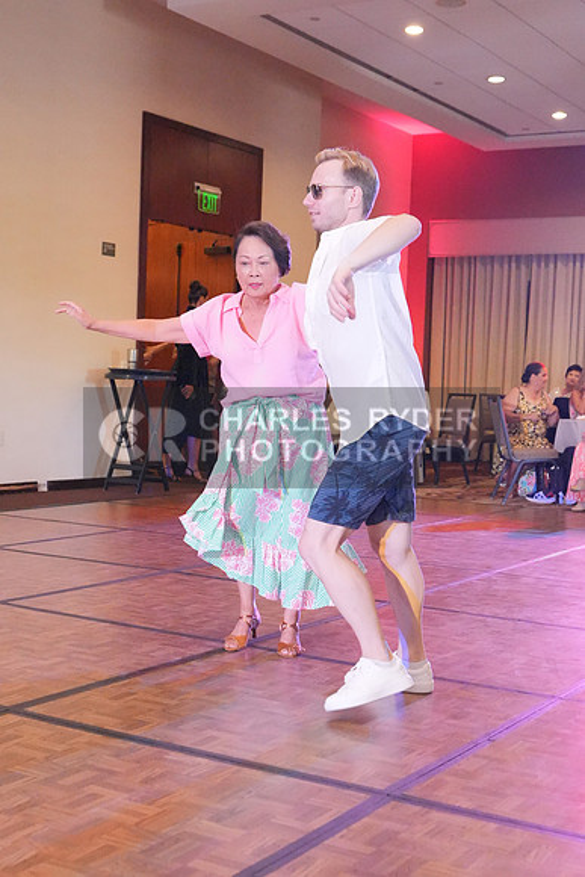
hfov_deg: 26.0
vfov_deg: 38.2
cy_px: 438
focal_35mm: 52
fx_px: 1267
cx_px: 292
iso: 12800
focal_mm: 35
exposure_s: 1/400
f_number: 4
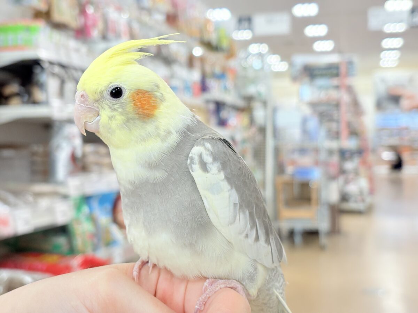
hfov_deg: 36.8
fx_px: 628
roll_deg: +1.1
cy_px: 156
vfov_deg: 28.0
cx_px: 209
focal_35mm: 52
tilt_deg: +0.1
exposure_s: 1/100
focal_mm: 5.96
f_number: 1.6
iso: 80
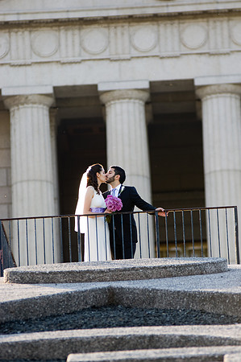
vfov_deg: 6.9
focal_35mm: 300
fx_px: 3019
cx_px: 120
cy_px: 181
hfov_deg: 4.6
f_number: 2.8
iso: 100
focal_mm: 200
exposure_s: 1/180
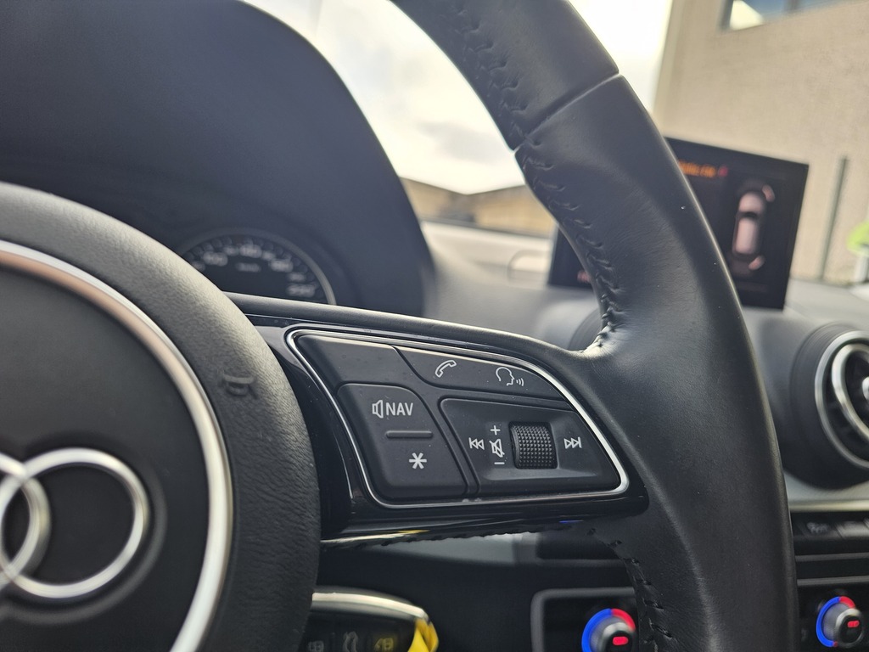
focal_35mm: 23
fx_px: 577
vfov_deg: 58.9
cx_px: 434
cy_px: 326
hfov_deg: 73.9
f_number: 1.7
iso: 32
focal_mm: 6.3
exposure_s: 1/180
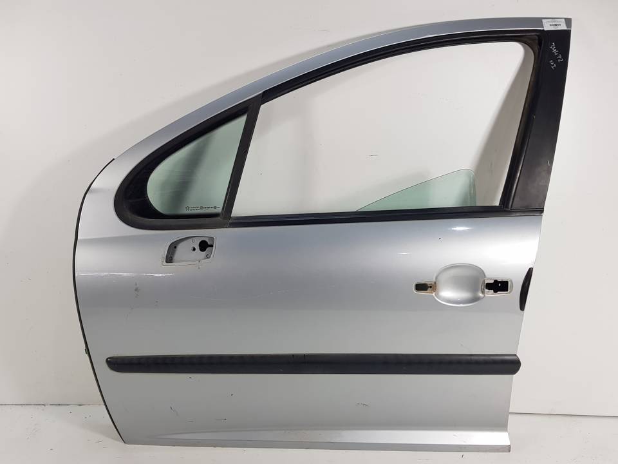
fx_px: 464
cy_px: 232
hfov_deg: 67.3
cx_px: 309
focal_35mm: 26
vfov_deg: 53.1
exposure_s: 1/100
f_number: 1.7
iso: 50
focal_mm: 4.2
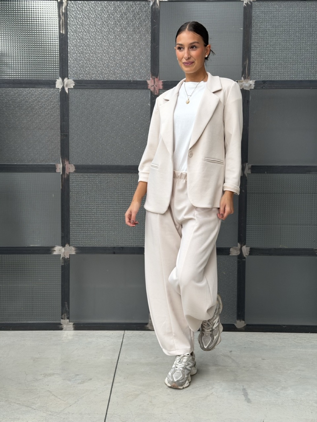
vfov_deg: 39.7
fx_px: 586
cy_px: 211
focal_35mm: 48
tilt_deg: -4.8
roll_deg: +0.0
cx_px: 158
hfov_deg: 30.3
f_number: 1.78
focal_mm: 6.76
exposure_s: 1/86
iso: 100
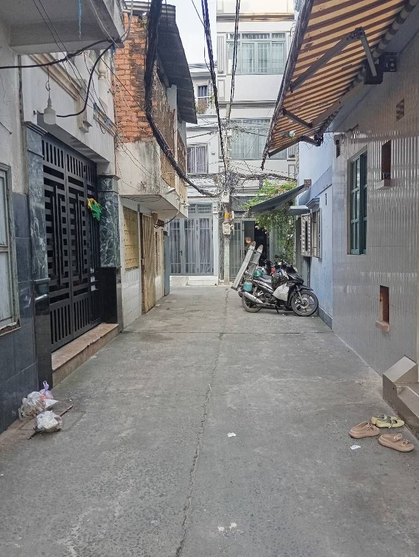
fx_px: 451
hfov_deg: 49.9
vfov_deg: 63.4
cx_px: 210
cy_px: 278
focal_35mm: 28
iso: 405
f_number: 1.8
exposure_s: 1/100
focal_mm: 4.22
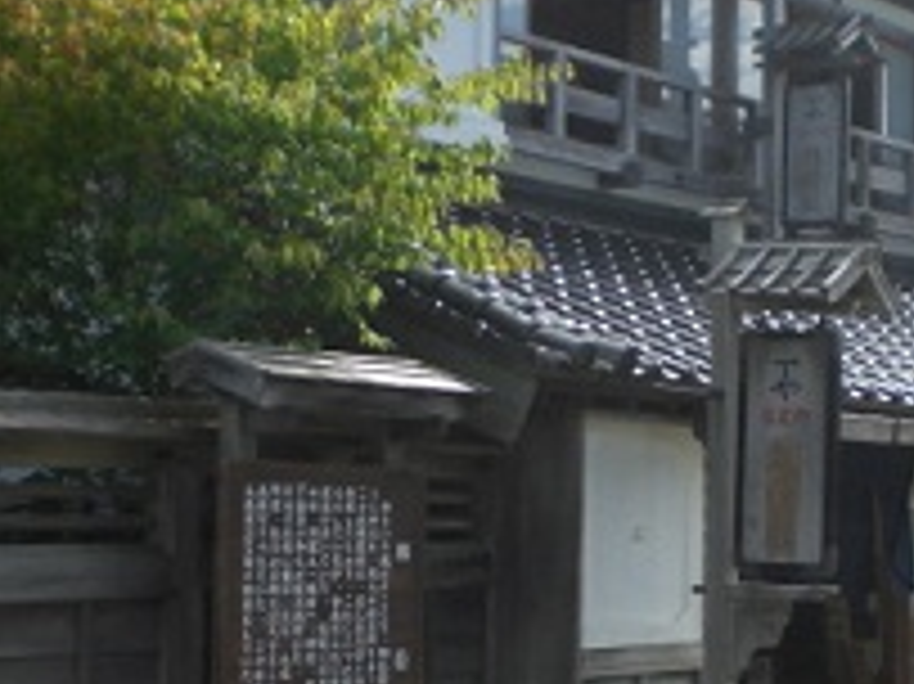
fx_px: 2217
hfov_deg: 23.2
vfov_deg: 17.5
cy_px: 459
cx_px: 567
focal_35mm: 84
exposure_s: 1/250
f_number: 3.1
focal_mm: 6.3
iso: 50
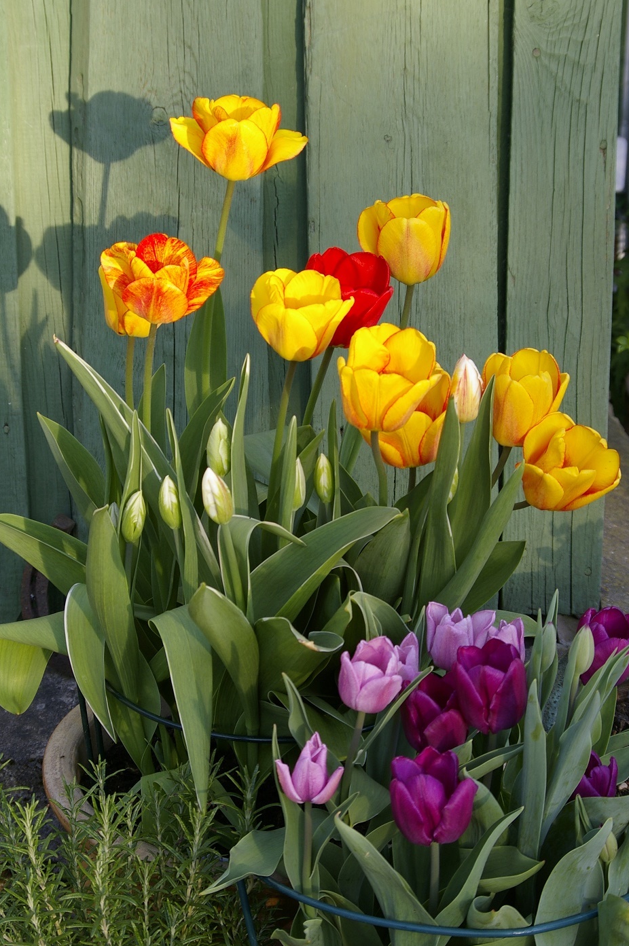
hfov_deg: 16.8
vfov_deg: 25.1
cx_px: 317
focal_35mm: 81
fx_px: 2127
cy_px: 465
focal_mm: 50
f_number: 8
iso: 200
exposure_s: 1/60
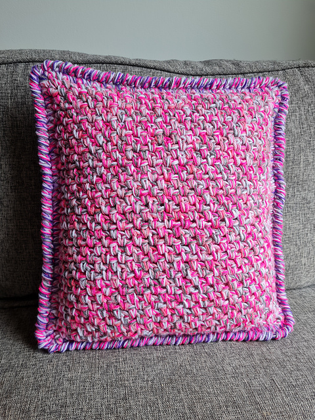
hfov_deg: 53.1
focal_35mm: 26
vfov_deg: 67.3
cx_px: 158
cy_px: 210
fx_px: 315
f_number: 1.8
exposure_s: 1/100
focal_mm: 5.4
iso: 125
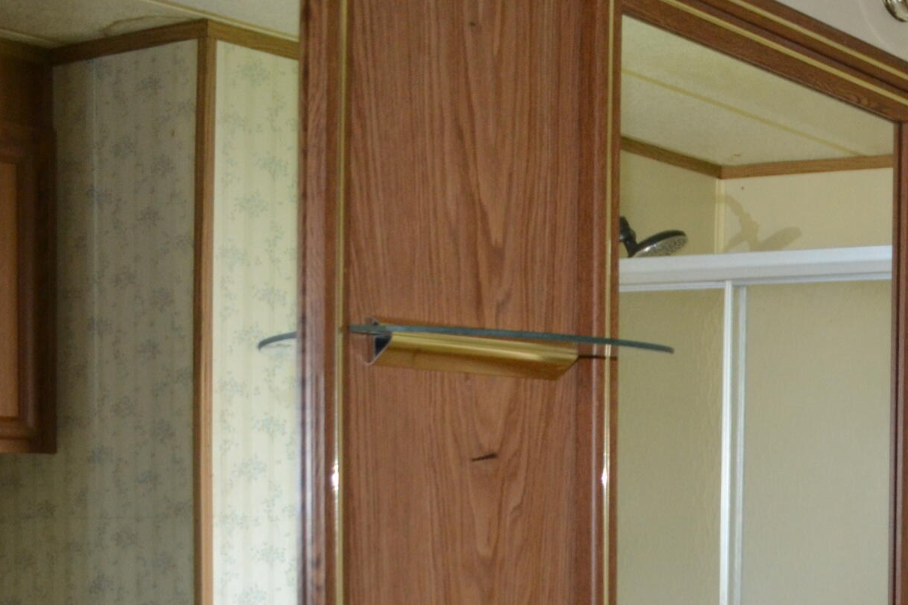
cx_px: 1075
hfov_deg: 26.8
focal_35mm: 67
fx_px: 1690
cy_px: 564
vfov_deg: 19.9
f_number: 3.5
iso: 1100
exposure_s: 1/60
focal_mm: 18
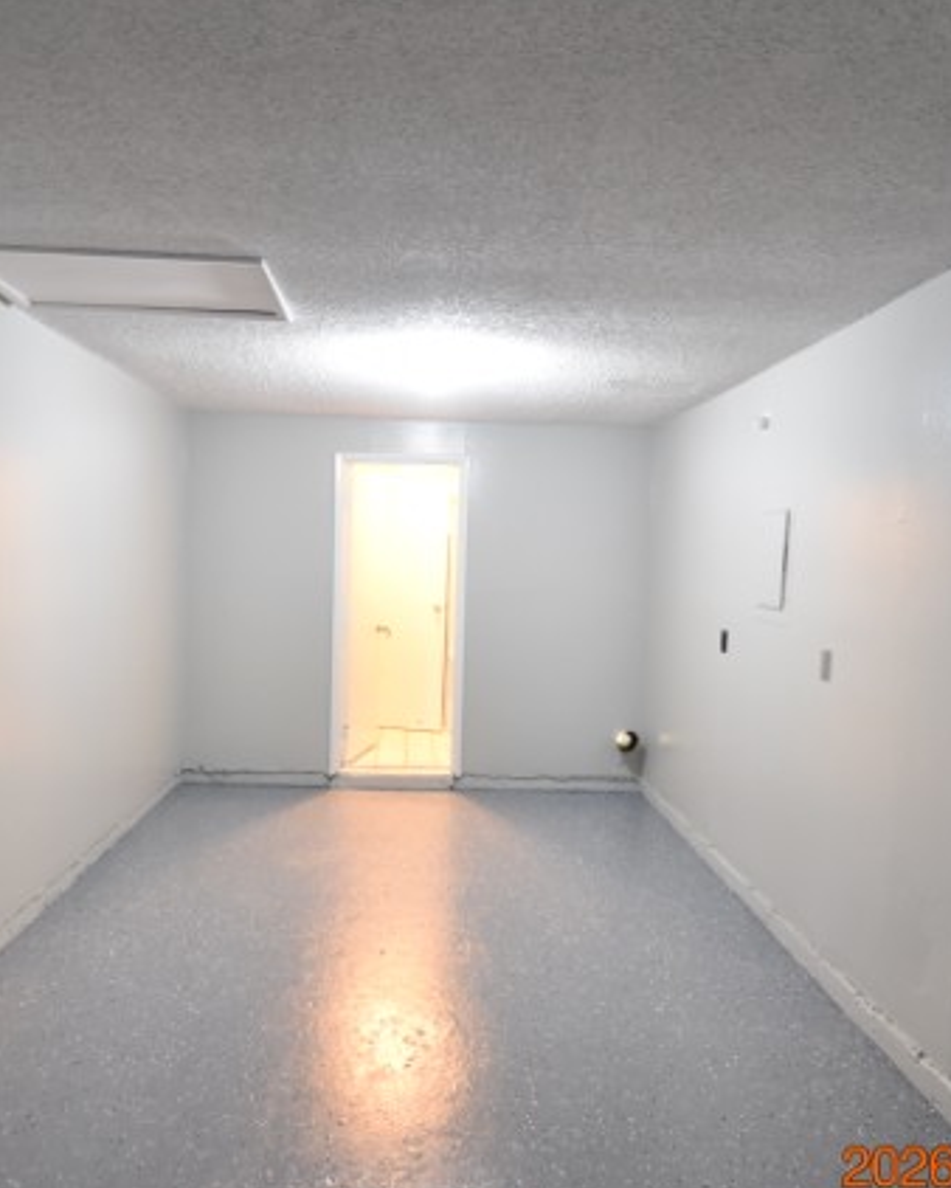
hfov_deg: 58.8
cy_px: 594
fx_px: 844
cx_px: 470
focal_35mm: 24
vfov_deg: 70.3
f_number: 3.5
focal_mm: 10
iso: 800
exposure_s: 1/10
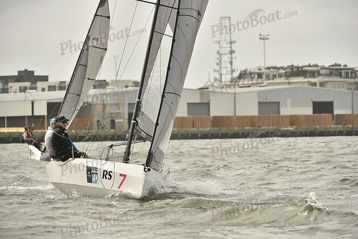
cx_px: 179
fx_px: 2387
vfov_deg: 5.7
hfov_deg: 8.6
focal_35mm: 240
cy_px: 120
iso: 320
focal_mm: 240
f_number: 6.3
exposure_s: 1/1250
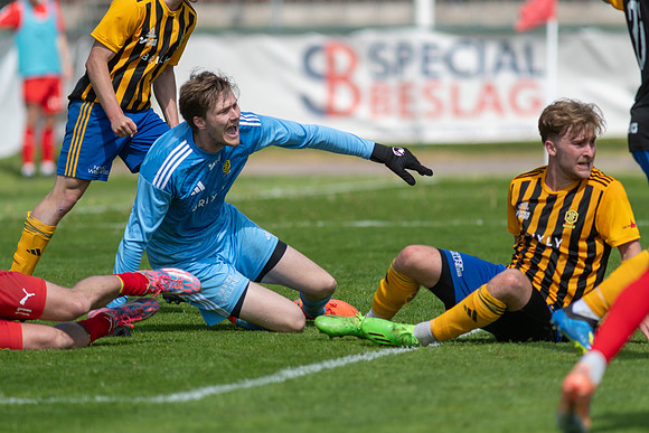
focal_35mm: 459
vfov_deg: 3.0
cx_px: 324
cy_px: 216
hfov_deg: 4.5
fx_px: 8283
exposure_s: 1/1600
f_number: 3.2
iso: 100
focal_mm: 300
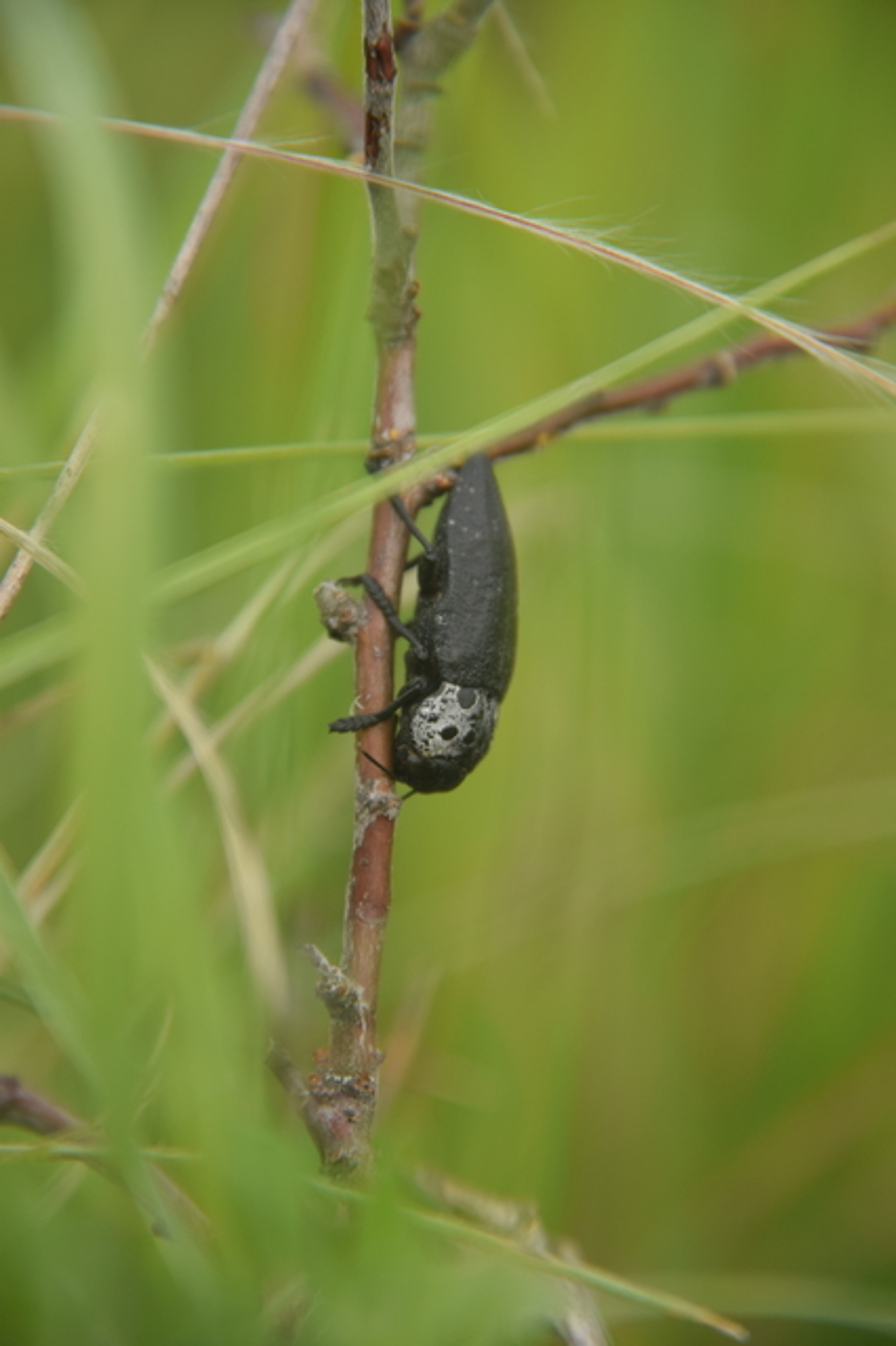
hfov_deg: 6.5
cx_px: 448
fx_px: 7848
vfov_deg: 9.8
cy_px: 673
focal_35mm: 210
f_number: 5.6
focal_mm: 140
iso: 400
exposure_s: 1/500
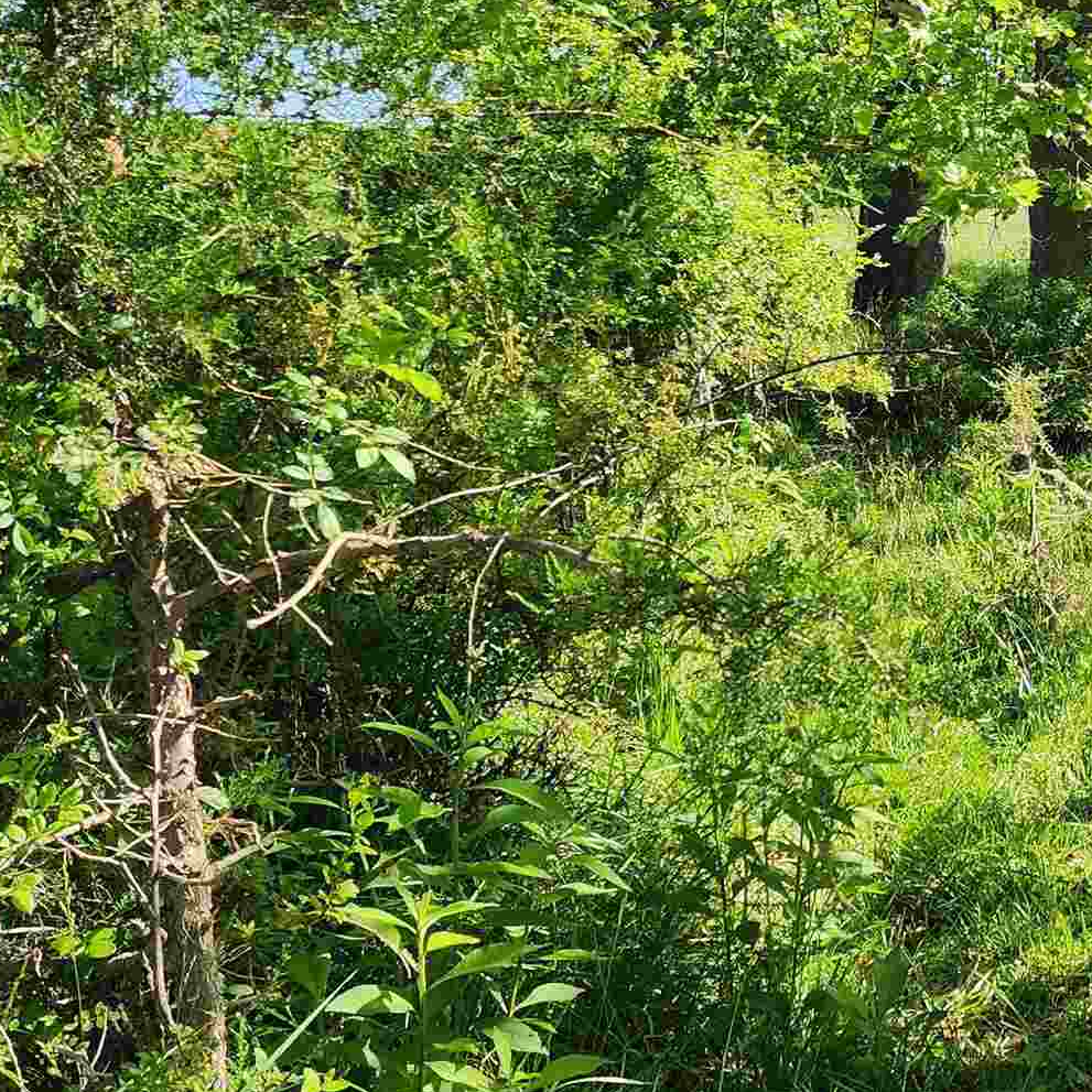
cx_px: 1419
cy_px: 418
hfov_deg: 24.0
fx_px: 2248
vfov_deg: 27.2
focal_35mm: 63
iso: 12
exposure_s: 1/360
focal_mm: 6.4
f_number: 1.8
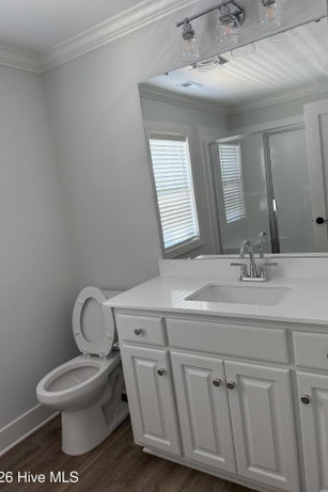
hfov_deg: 49.5
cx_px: 161
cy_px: 244
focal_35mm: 26
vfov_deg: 69.4
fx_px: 356
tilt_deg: -8.3
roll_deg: +6.6
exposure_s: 1/99
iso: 200
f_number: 1.78
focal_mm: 6.76
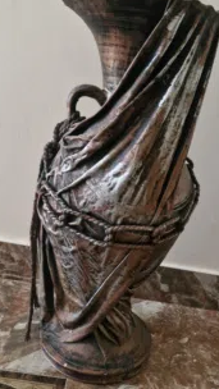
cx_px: 132
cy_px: 205
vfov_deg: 59.5
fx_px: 341
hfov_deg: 35.5
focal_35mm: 33
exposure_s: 1/25
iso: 1000
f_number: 1.8
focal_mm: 5.54
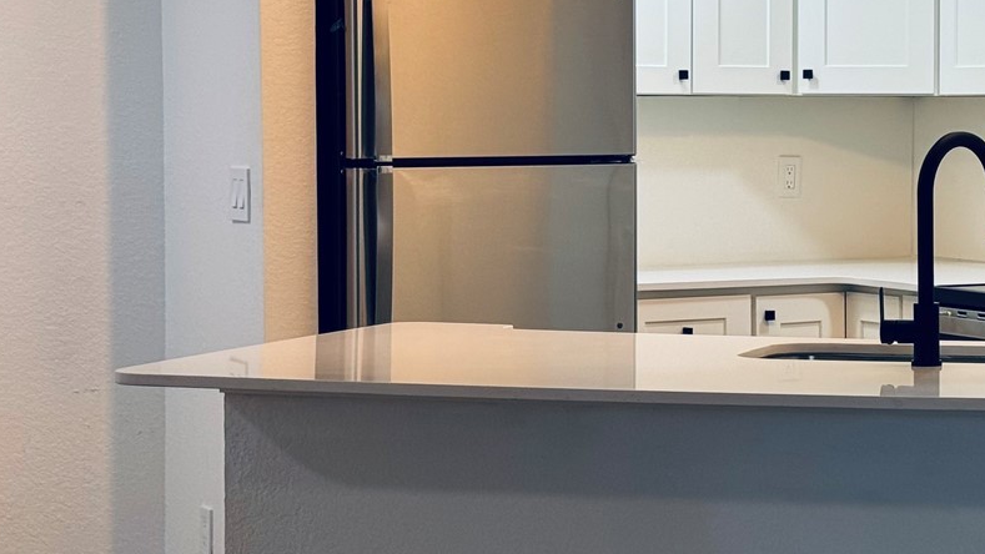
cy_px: 195
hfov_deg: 19.7
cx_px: 943
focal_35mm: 106
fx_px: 2769
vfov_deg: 11.4
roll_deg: -0.1
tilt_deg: -2.6
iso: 64
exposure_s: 1/124
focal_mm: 6.76
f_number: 1.78
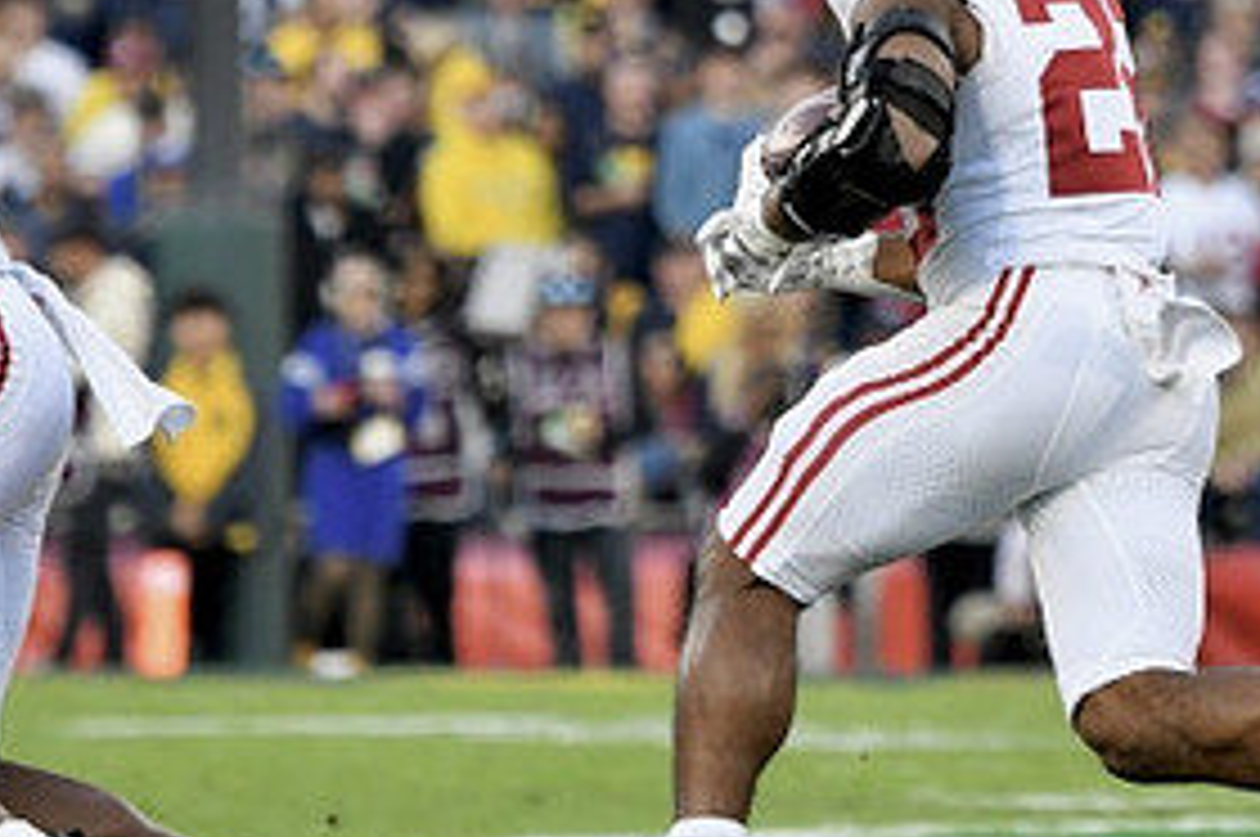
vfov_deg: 1.5
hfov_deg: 2.2
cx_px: 963
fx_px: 32617
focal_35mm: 933
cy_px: 364
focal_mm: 300
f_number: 5.6
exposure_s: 1/1000
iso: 2000
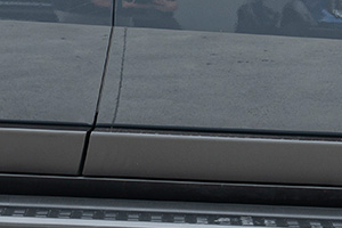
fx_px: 1596
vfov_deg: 8.0
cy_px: -111
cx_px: 160
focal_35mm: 168
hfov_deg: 12.2
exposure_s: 1/60
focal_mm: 28
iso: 100
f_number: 4
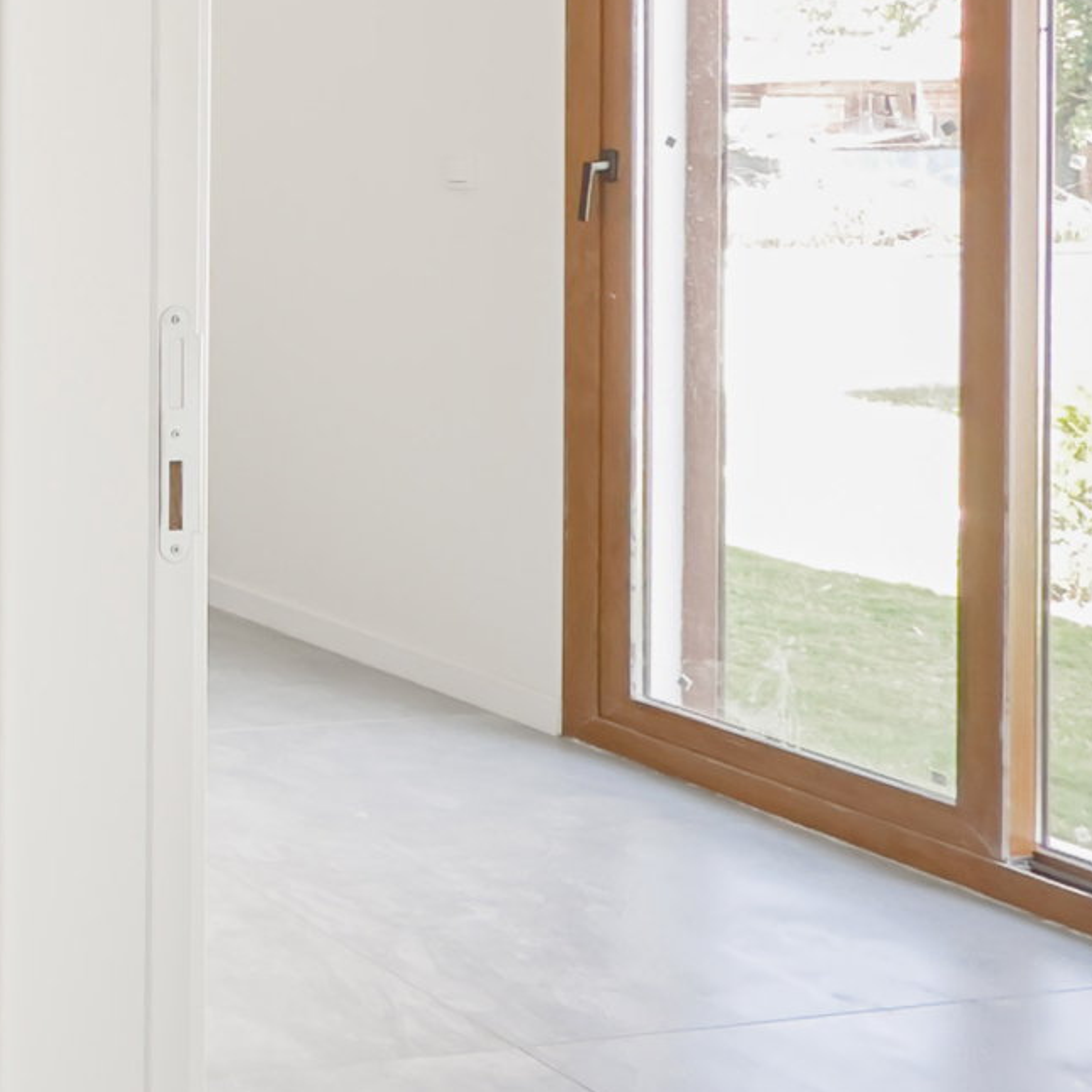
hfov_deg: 24.8
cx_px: -629
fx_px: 1749
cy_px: 154
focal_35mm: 49
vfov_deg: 33.2
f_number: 2.2
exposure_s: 1/100
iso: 160
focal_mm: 2.22
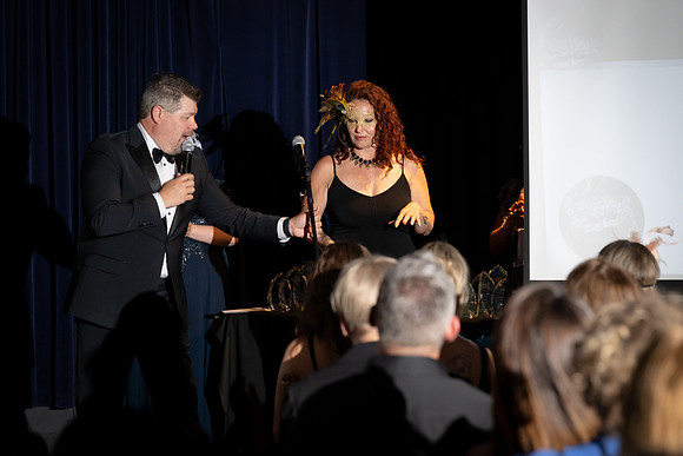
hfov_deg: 13.7
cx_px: 342
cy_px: 228
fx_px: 2846
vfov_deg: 9.2
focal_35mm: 150
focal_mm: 150
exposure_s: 1/200
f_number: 5
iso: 2500
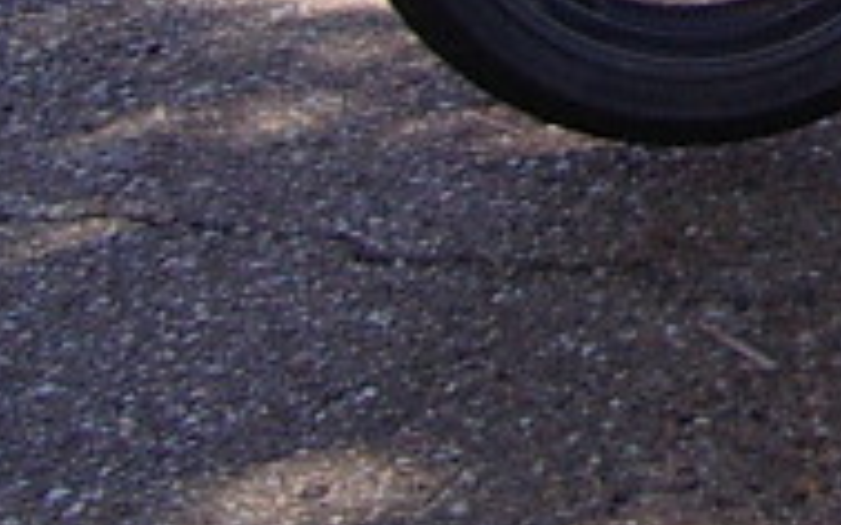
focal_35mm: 218
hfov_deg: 8.9
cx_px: 1887
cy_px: -1077
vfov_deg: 5.6
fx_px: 4995
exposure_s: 1/80
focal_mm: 5.8
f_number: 4.8
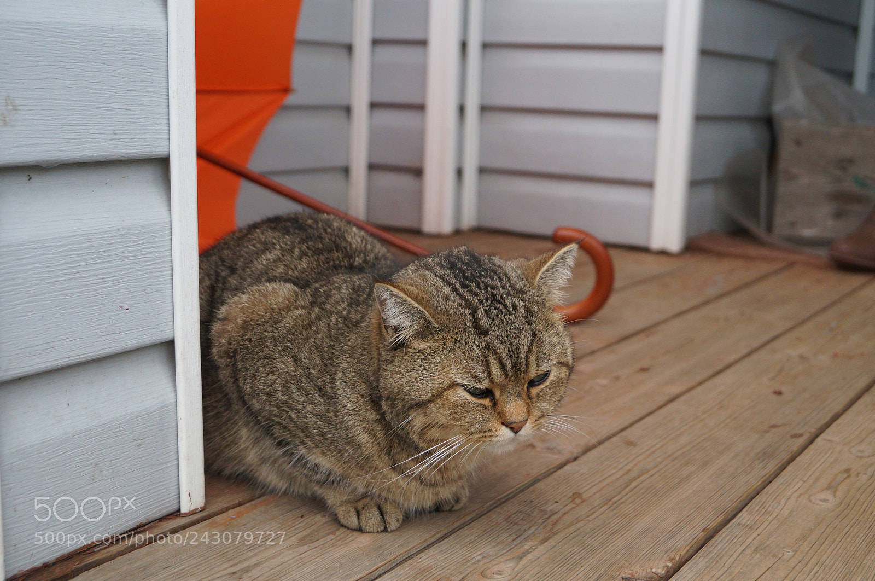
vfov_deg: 31.8
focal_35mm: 42
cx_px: 438
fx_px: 1019
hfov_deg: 46.5
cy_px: 290
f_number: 4.5
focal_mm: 28
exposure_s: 1/2000
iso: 800
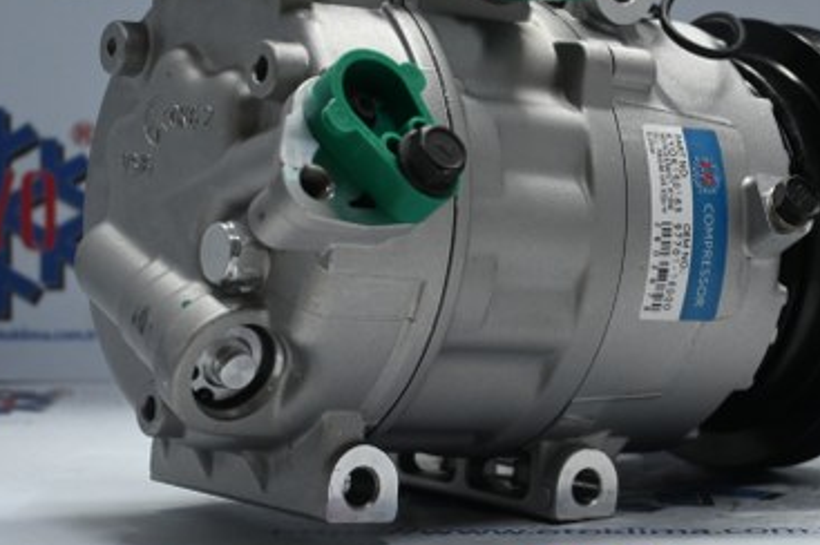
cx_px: 545
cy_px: 168
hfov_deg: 18.9
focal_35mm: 108
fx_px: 2458
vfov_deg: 12.6
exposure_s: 1/80
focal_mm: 44
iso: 1250
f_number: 6
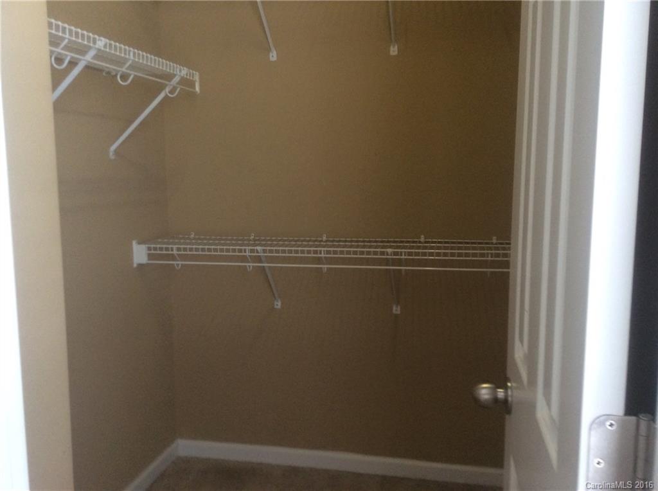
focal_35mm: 33
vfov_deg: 42.8
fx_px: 626
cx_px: 329
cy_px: 246
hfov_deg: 55.4
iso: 100
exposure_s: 1/24
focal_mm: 3.3
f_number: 2.4
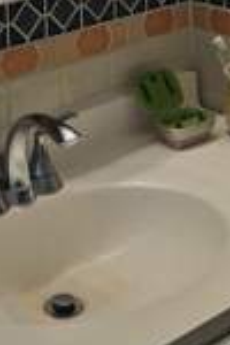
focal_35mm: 102
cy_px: -150
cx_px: 55
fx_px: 977
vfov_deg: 18.1
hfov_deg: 13.4
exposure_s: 1/120
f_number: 1.7
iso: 20
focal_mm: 6.3
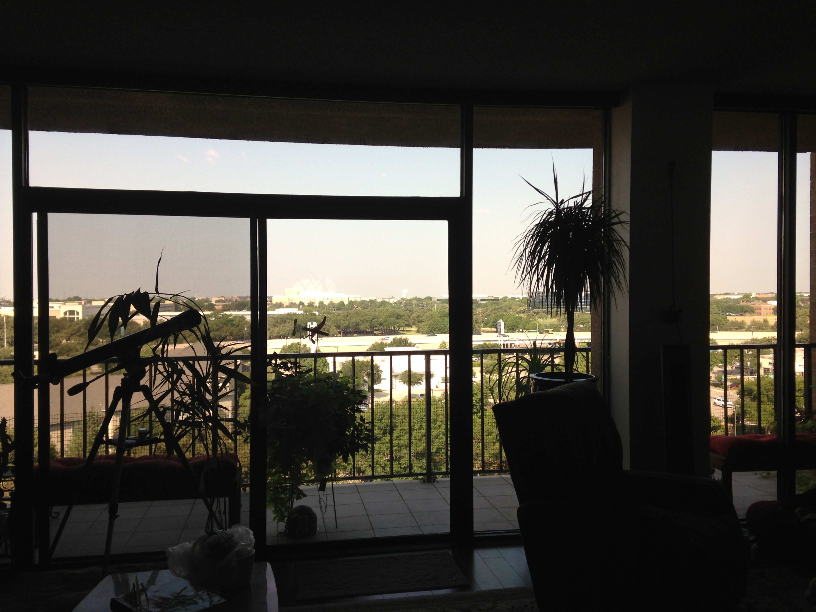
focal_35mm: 33
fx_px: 778
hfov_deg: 55.4
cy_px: 306
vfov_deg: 42.9
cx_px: 408
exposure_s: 1/176
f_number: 2.4
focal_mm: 4.13
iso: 50
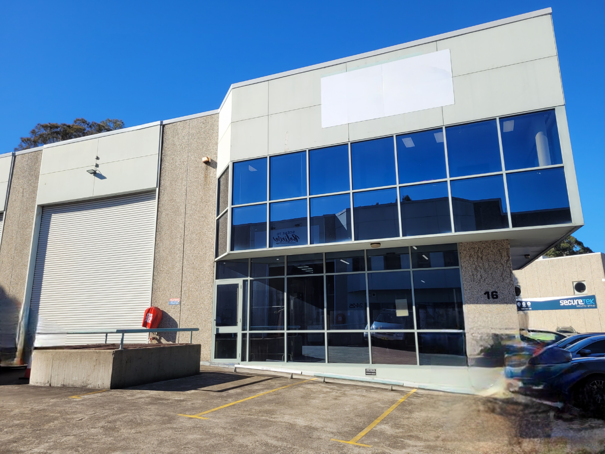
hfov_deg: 67.3
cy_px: 227
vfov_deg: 53.1
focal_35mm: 26
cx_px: 302
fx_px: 454
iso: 40
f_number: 1.8
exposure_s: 1/2000
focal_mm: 5.4
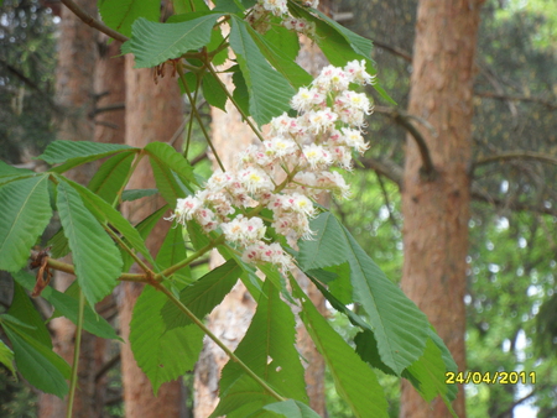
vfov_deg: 4.1
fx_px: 5796
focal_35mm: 360
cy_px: 209
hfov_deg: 5.5
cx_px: 278
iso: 120
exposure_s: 1/90
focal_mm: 58.5
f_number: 5.8
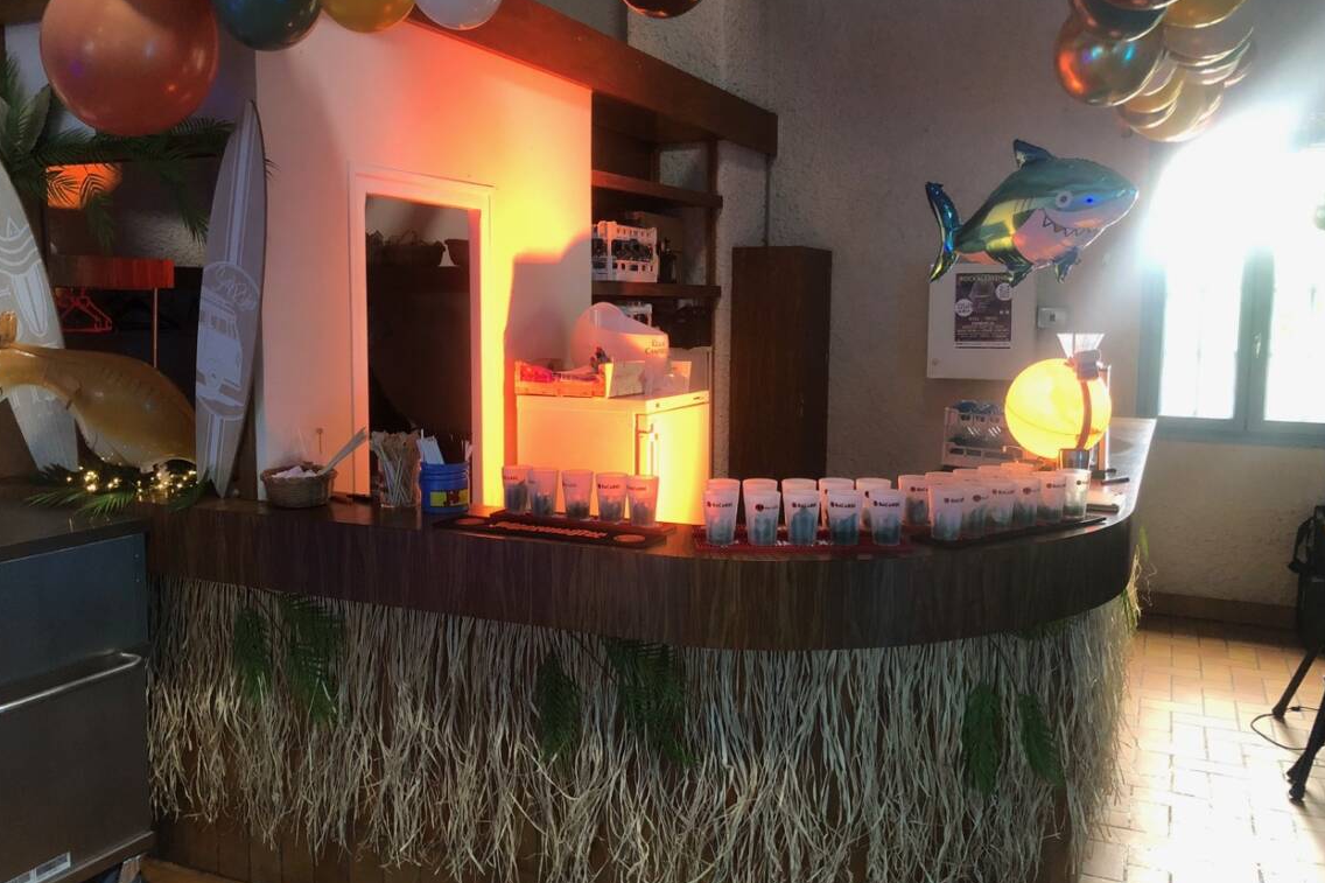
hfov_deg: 61.9
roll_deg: -0.2
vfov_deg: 43.6
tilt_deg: -5.5
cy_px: 422
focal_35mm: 30
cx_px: 656
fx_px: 1104
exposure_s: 1/17
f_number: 1.8
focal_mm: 3.99
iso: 100
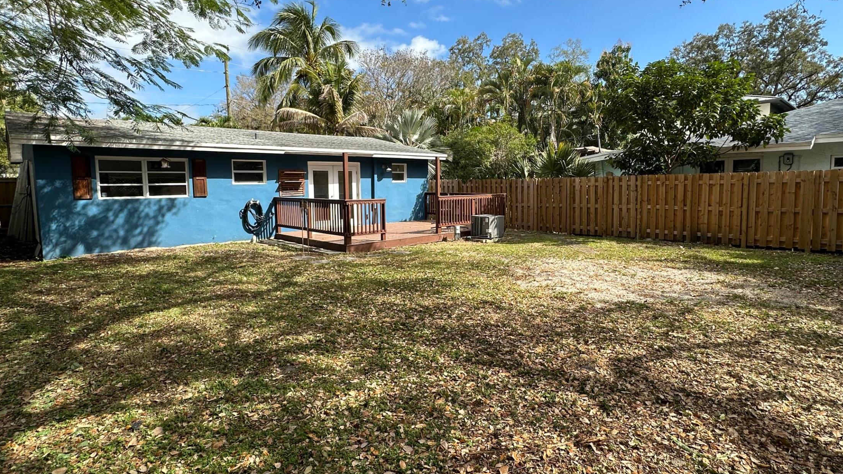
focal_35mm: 20
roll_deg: +0.9
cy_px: 225
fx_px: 447
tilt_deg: -4.6
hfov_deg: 86.6
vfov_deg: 55.8
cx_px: 432
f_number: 2.2
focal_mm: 2.22
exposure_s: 1/1014
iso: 50
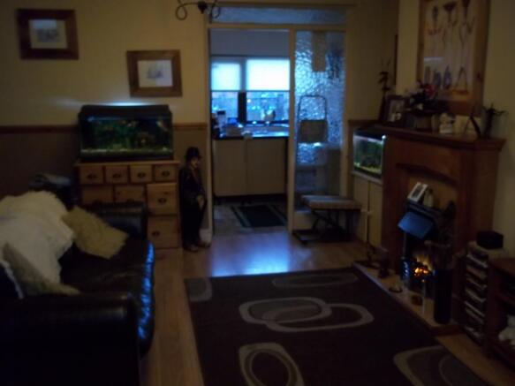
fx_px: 535
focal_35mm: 36
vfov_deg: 39.6
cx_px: 258
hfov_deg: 51.4
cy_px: 193
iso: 320
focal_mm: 6.5
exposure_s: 1/8
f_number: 3.1
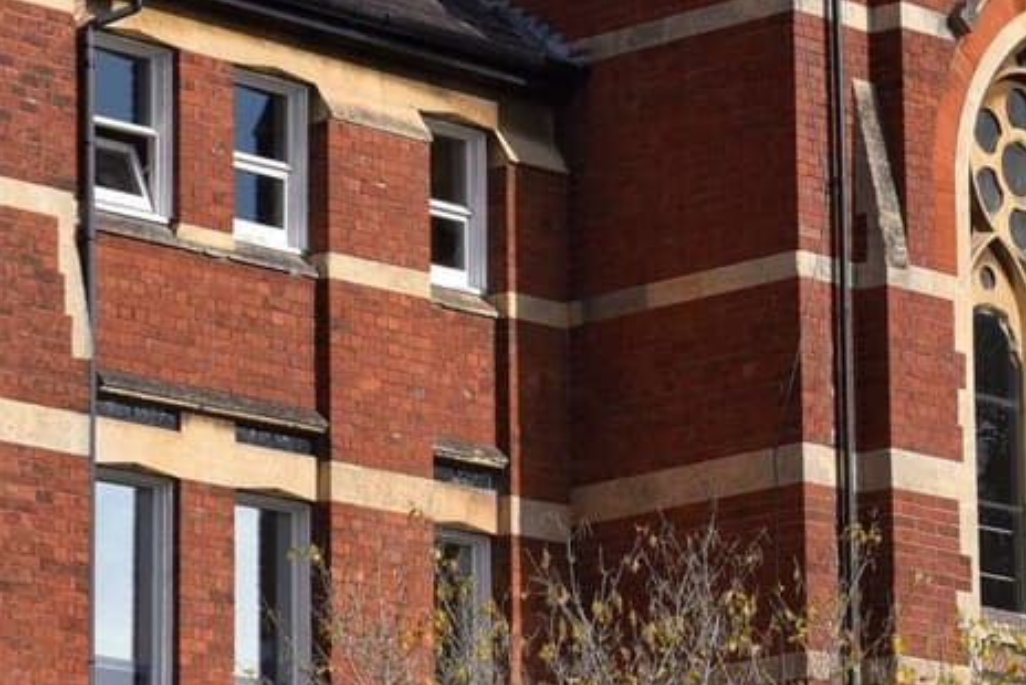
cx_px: 1097
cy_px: 331
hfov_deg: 9.8
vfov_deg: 6.6
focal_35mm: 207
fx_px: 5903
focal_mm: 60
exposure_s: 1/800
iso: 160
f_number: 9
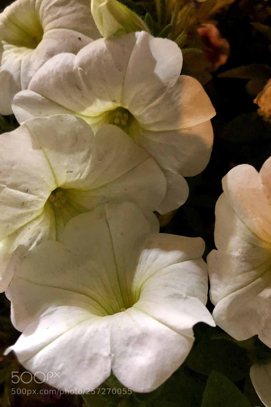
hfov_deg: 43.5
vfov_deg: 61.9
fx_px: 339
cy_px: 202
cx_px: 152
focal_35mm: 30
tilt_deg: -53.8
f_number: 1.8
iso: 125
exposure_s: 1/4
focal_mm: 3.99
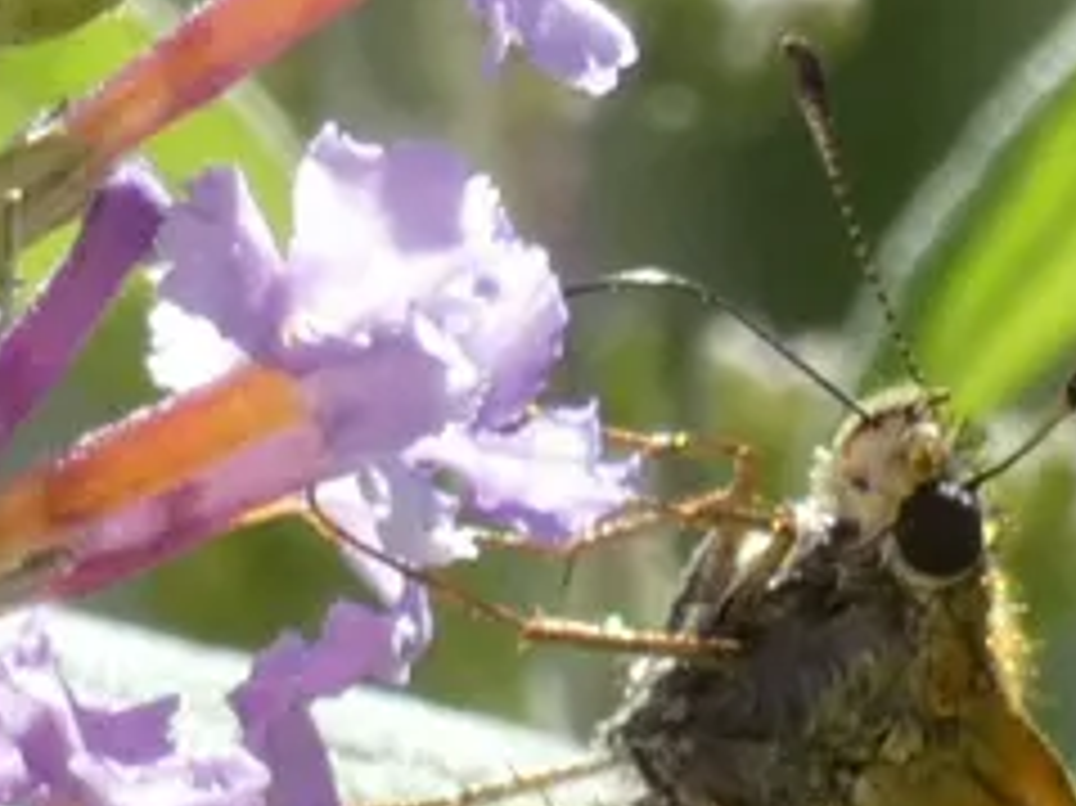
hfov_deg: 4.2
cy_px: 747
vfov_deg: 3.1
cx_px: 770
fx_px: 14726
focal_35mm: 474
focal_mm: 31.7
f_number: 5.5
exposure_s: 1/200
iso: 80
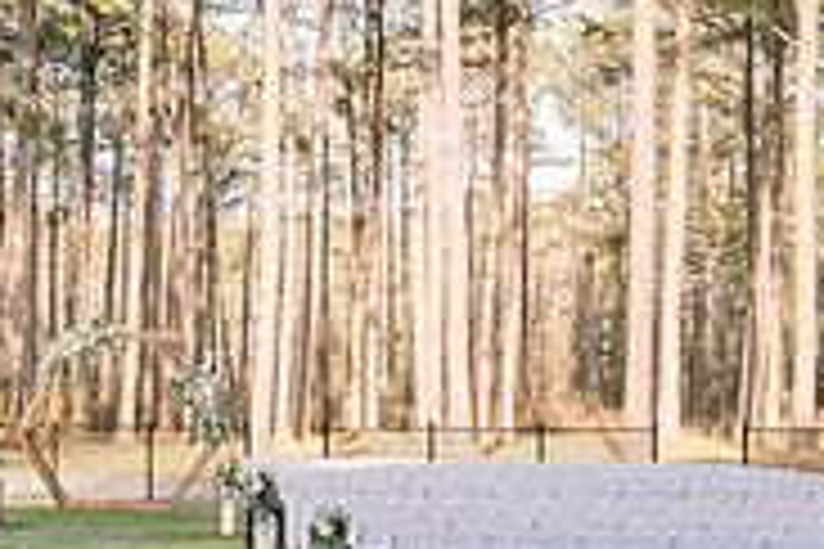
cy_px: 254
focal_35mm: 111
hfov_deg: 18.2
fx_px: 2540
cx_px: 108
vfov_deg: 12.3
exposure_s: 1/200
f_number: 6.3
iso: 400
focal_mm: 35
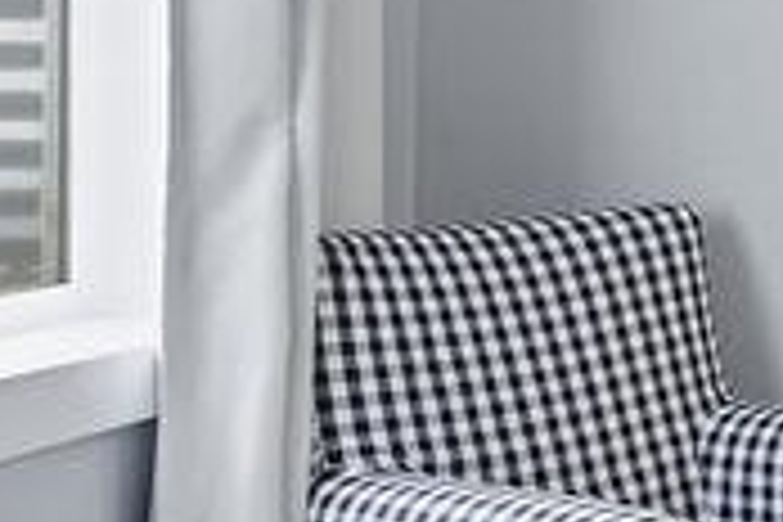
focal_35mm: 94
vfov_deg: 14.4
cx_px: 1462
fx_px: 2044
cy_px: 65
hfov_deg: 17.2
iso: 100
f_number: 8
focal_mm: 16
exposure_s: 1/20
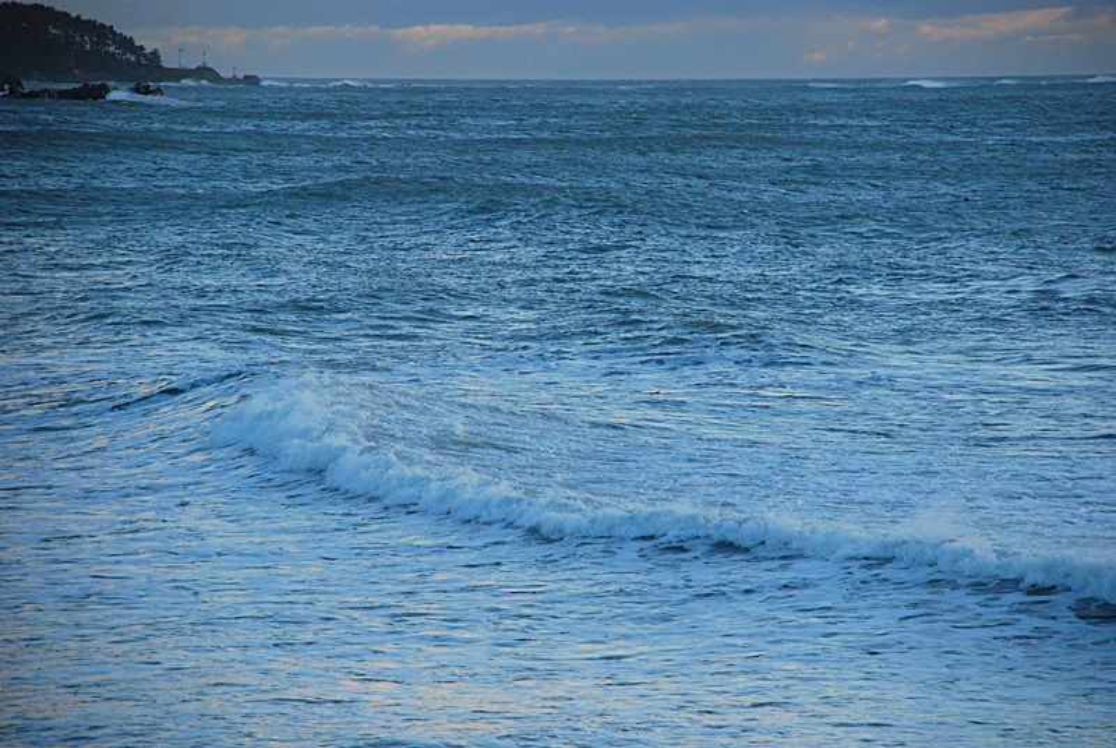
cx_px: 558
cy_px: 374
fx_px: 6287
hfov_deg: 10.1
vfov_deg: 6.8
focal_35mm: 202
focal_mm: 135
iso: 400
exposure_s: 1/640
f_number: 6.3
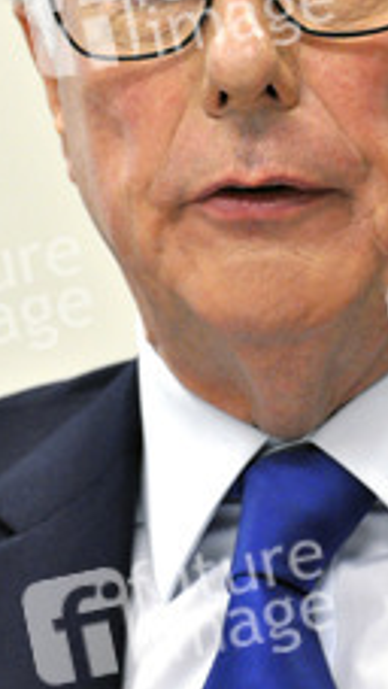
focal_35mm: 831
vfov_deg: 2.6
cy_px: 158
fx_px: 15171
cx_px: 267
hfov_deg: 1.5
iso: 2500
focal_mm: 300
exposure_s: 1/60
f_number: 5.6
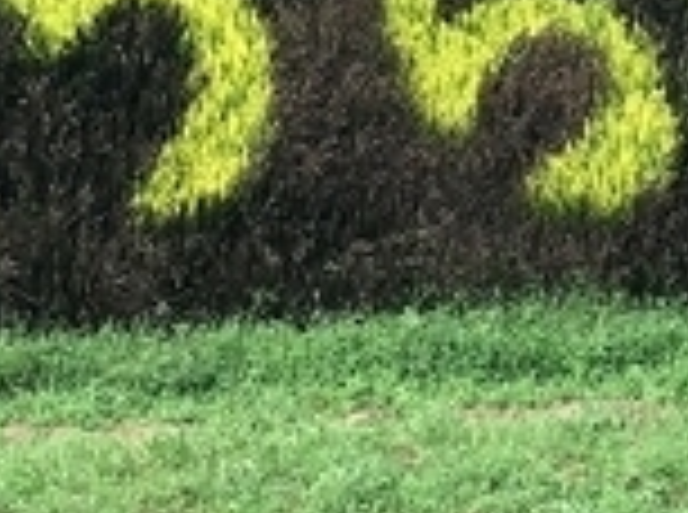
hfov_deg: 13.0
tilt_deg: -22.8
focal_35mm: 152
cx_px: 553
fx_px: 3014
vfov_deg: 9.2
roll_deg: -2.2
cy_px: -490
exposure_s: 1/506
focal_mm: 4.15
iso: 25
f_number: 2.2
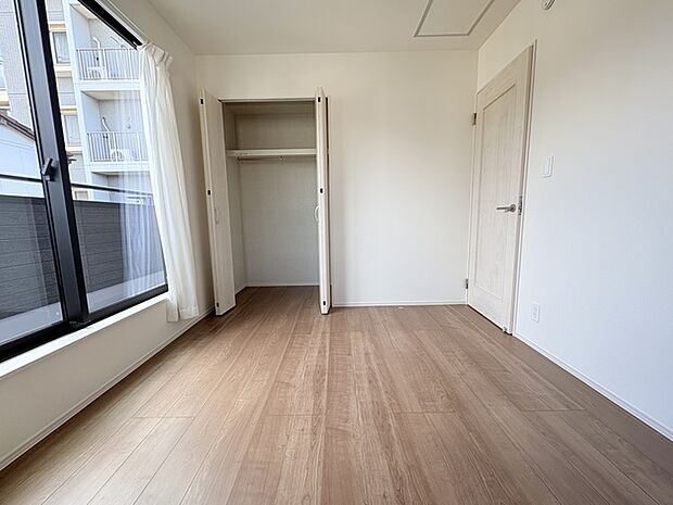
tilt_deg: -6.6
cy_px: 252
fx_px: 272
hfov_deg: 102.1
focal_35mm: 14
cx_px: 336
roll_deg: +1.7
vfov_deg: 85.7
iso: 64
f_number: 2.2
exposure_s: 1/99
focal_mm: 2.22
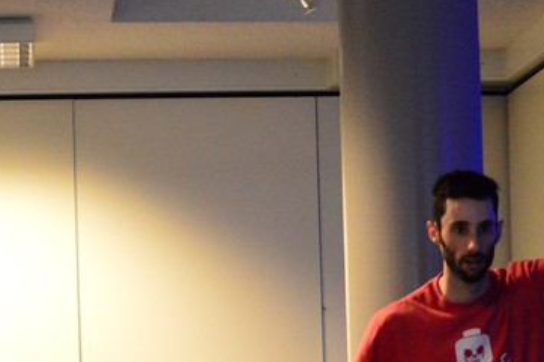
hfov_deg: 13.7
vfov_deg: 9.1
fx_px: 2242
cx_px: 470
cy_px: 480
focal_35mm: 148
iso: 3200
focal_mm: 35
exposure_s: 1/100
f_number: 1.8
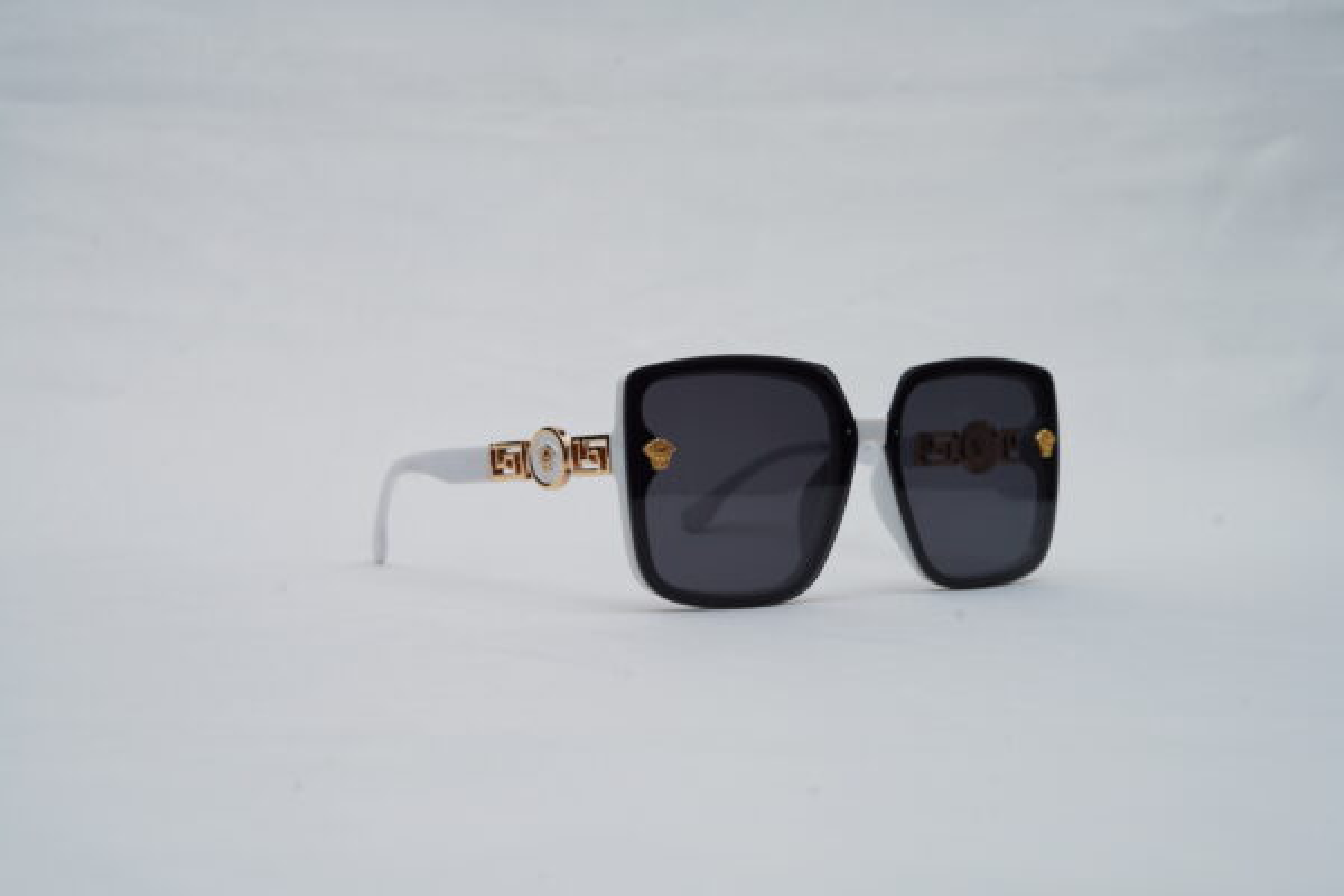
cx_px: 672
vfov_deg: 27.0
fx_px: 1867
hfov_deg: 39.6
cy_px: 448
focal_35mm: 50
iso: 100
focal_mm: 50
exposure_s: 1/160
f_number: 9
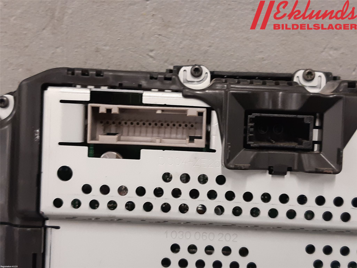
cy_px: 134
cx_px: 178
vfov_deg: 53.1
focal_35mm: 26
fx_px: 268
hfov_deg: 67.3
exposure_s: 1/50
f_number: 1.7
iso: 200
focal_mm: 3.93
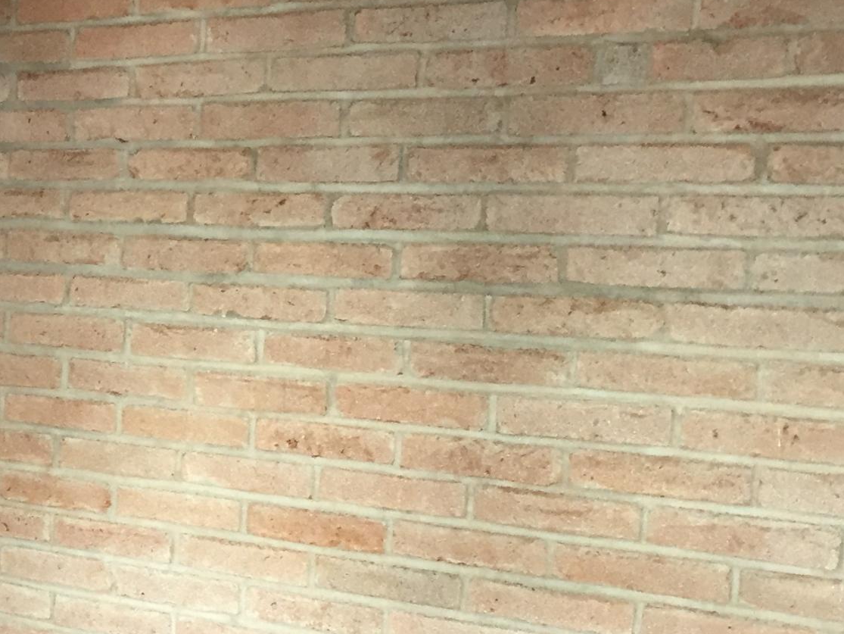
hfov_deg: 22.7
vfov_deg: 18.8
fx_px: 1902
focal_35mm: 78
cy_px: 456
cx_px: -210
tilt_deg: -8.1
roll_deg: +0.2
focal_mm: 4.15
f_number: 2.2
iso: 80
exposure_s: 1/30
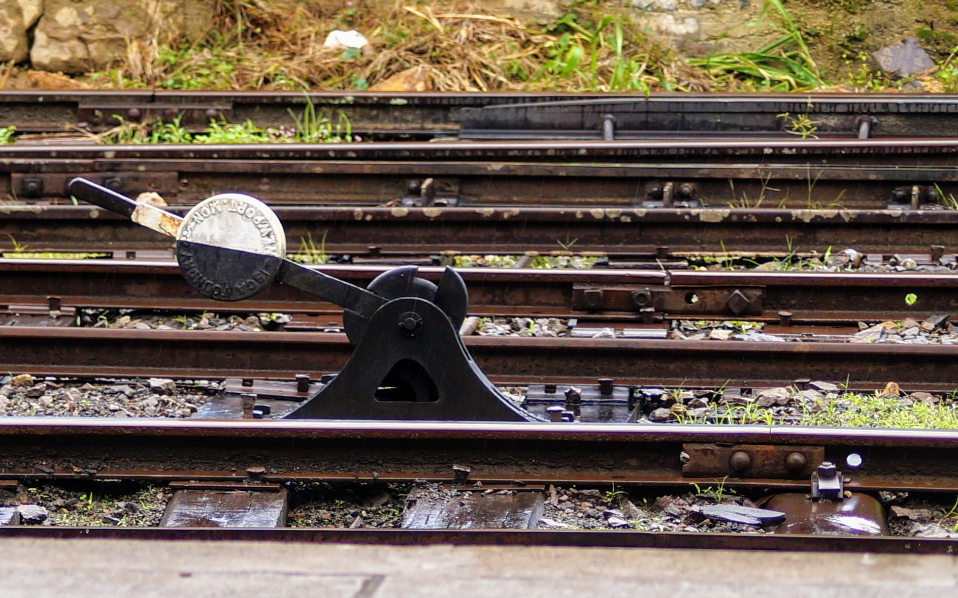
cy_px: 271
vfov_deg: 3.8
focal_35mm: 343
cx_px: 119
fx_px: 8954
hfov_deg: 6.1
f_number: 4.5
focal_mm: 80
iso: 100
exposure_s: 1/125
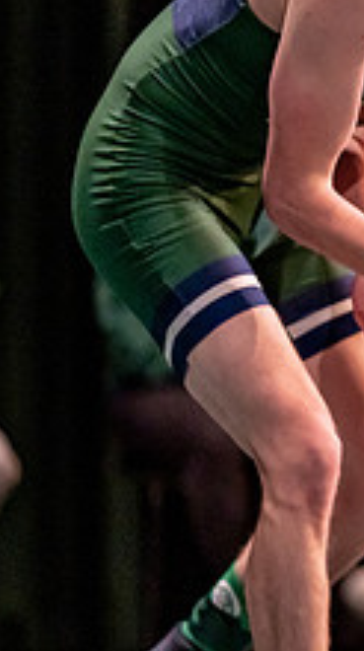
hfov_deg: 2.8
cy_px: 279
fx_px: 7481
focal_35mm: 434
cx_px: 942
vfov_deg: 5.0
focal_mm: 135
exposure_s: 1/800
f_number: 1.8
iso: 2000
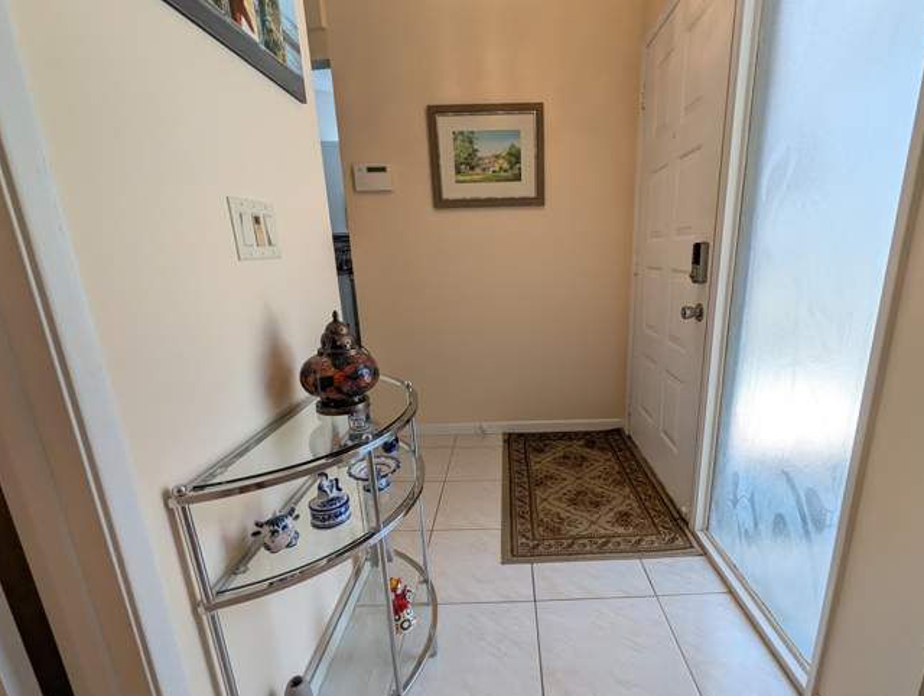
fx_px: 401
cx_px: 518
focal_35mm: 15
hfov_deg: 97.6
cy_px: 365
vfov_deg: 81.8
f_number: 1.7
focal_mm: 2.02
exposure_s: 1/250
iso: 53
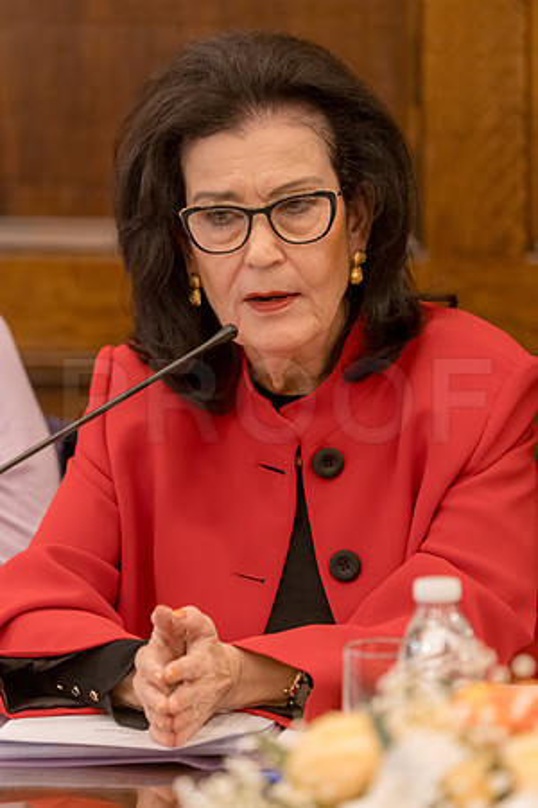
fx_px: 4483
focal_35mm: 200
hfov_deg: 6.9
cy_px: 404
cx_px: 269
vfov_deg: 10.3
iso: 6400
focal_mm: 200
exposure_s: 1/100
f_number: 4
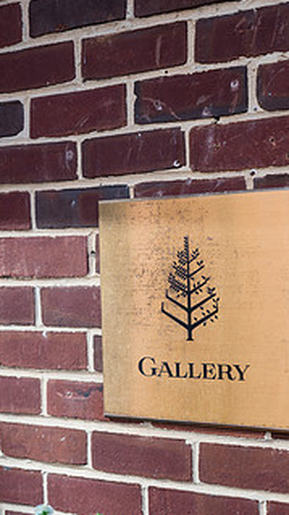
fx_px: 887
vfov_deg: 32.2
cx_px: 184
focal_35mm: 65
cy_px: 321
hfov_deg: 18.5
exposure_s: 1/200
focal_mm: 44
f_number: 3
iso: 125
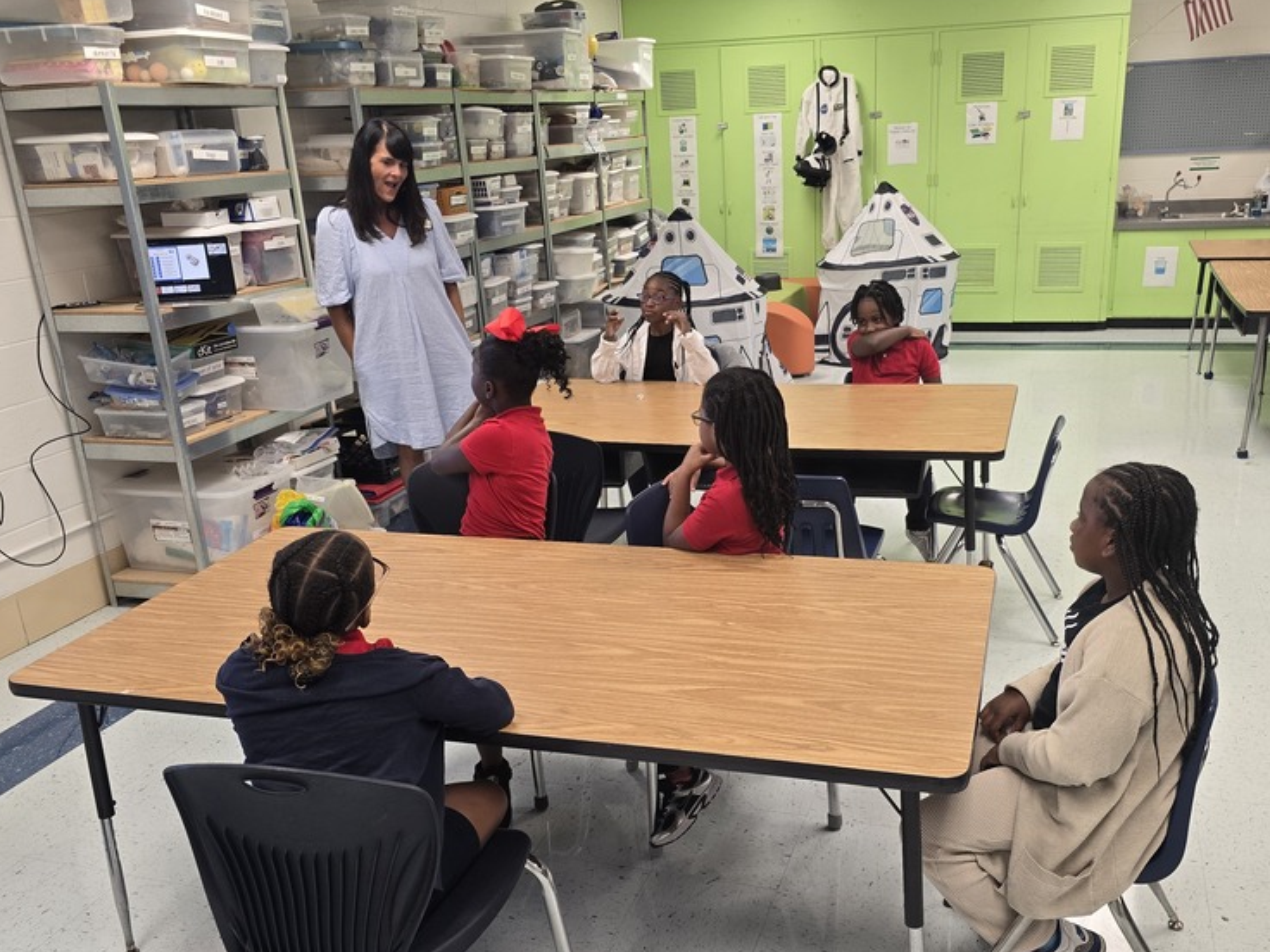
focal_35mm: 32
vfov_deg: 44.0
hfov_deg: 56.7
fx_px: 1174
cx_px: 690
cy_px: 543
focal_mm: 6.3
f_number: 1.7
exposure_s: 1/120
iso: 125
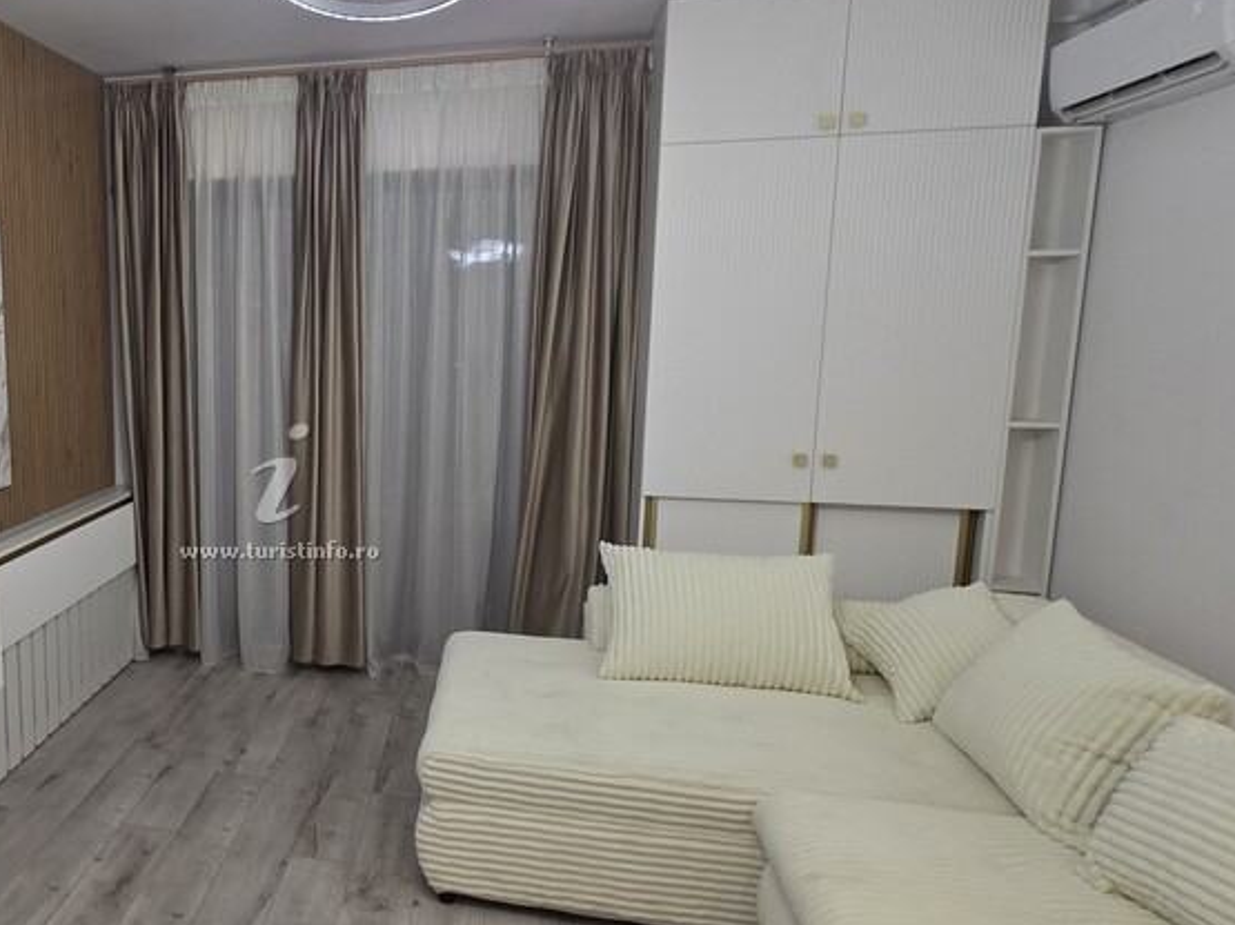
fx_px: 856
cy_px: 467
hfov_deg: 65.6
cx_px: 258
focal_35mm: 24
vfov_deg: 56.8
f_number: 1.9
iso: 64
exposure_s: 1/60
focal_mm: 2.2
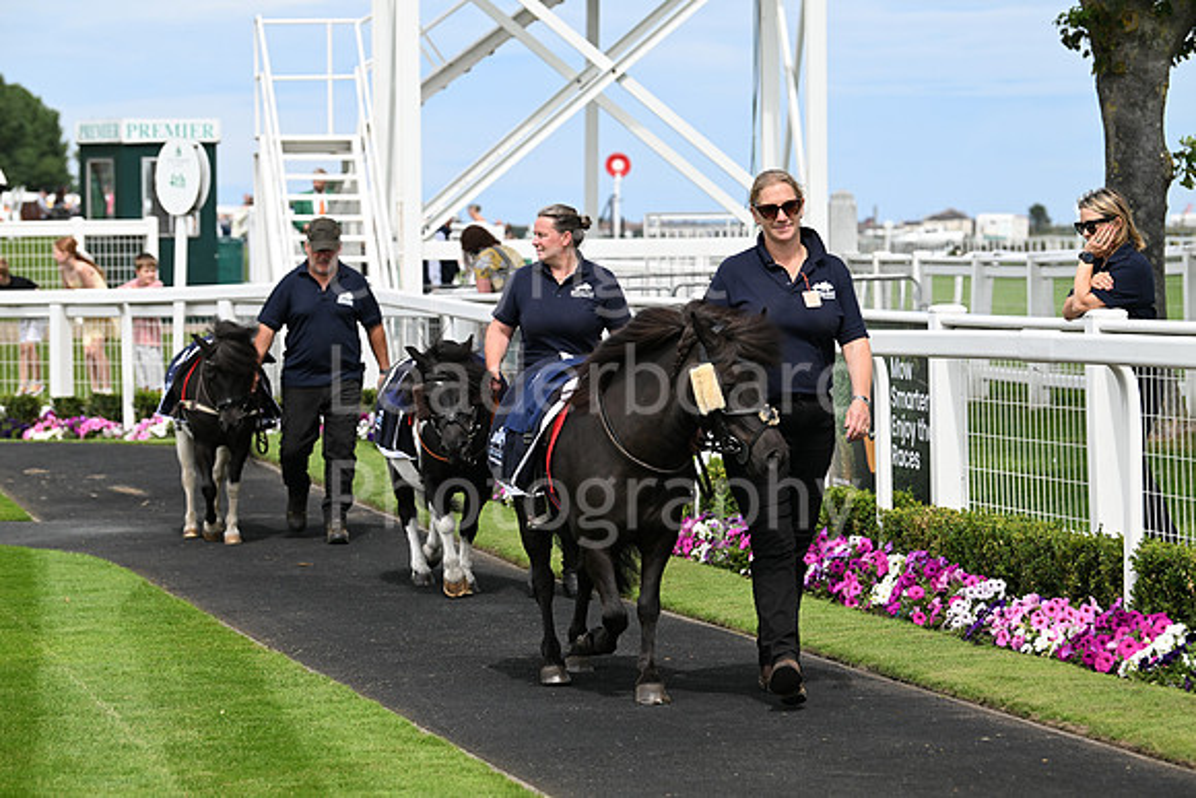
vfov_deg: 11.2
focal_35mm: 122
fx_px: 4054
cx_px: 598
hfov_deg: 16.8
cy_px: 399
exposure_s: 1/2500
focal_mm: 122
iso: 400
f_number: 5
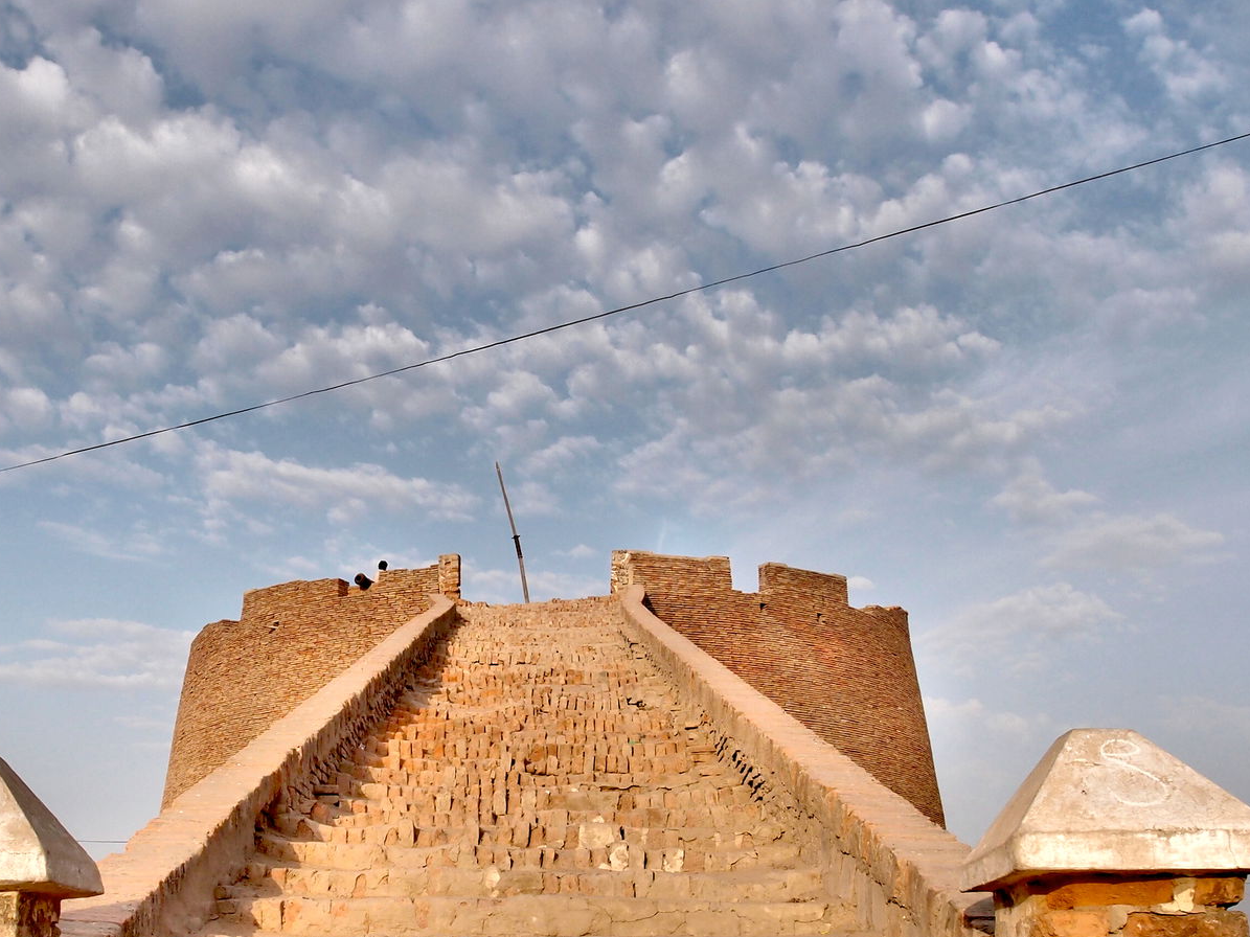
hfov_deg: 41.9
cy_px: 618
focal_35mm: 45
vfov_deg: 31.9
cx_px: 520
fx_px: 1625
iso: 100
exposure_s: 1/640
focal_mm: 6
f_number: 4
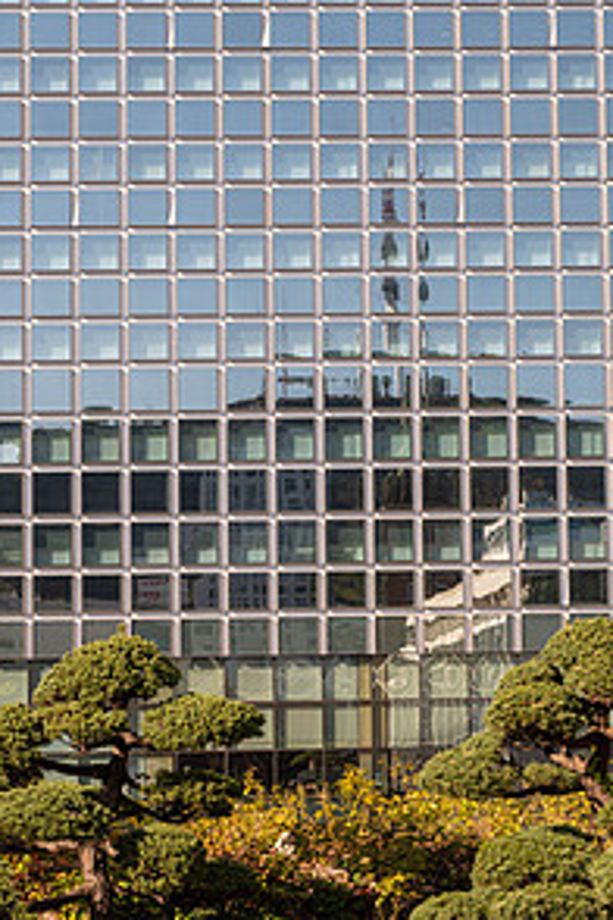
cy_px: 538
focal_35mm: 107
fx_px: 2733
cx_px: 382
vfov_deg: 19.1
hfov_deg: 12.8
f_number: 4.5
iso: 64
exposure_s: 1/320
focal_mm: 70
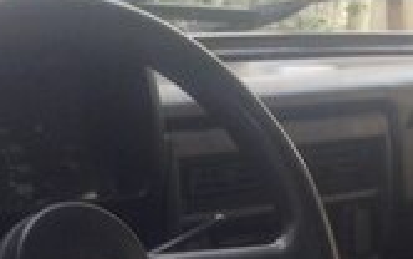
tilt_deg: -14.9
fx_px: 1566
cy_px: 347
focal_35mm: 139
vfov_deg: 9.3
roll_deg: -1.8
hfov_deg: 14.9
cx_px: 65
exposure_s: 1/30
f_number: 2.4
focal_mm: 4.12
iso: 50
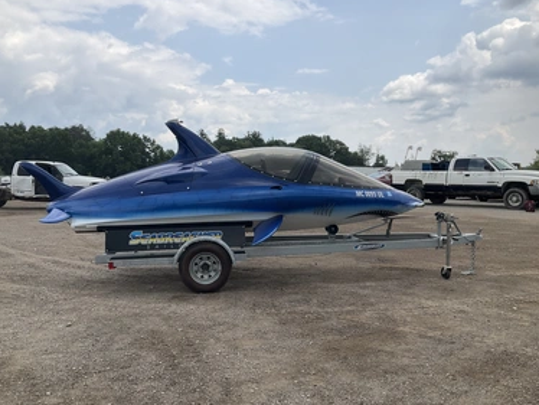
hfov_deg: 58.3
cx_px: 254
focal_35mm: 31
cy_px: 197
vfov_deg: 45.5
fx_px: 483
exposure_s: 1/2227
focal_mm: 3
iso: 25
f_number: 1.8
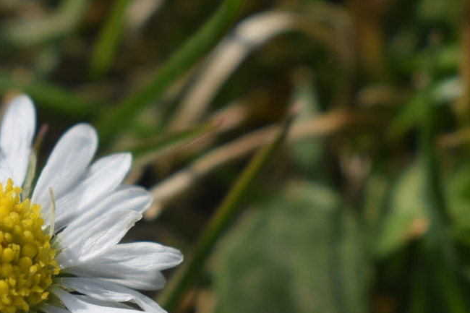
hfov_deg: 10.1
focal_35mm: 203
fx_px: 2652
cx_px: 101
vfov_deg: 6.8
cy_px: 223
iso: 100
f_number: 10
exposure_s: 1/400
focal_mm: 55
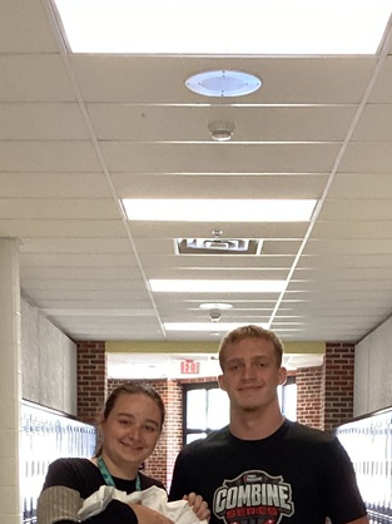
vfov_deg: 23.9
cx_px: 194
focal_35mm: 76
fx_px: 1149
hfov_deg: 19.4
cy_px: 587
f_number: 2.4
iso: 125
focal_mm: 3.3
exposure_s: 1/50
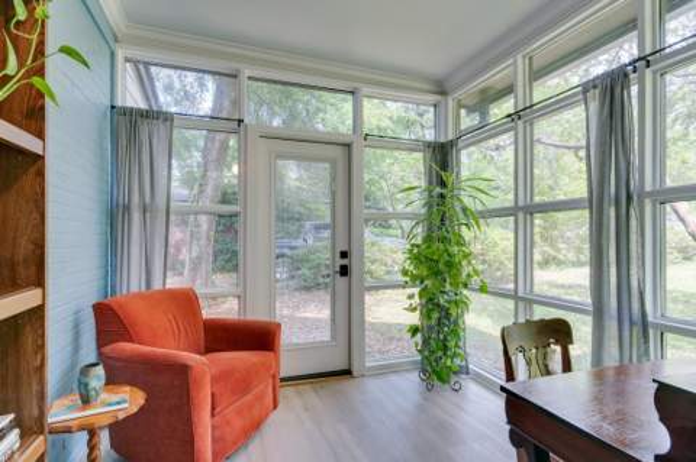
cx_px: 348
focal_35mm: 18
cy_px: 231
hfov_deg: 90.1
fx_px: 348
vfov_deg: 67.3
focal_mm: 18
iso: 100
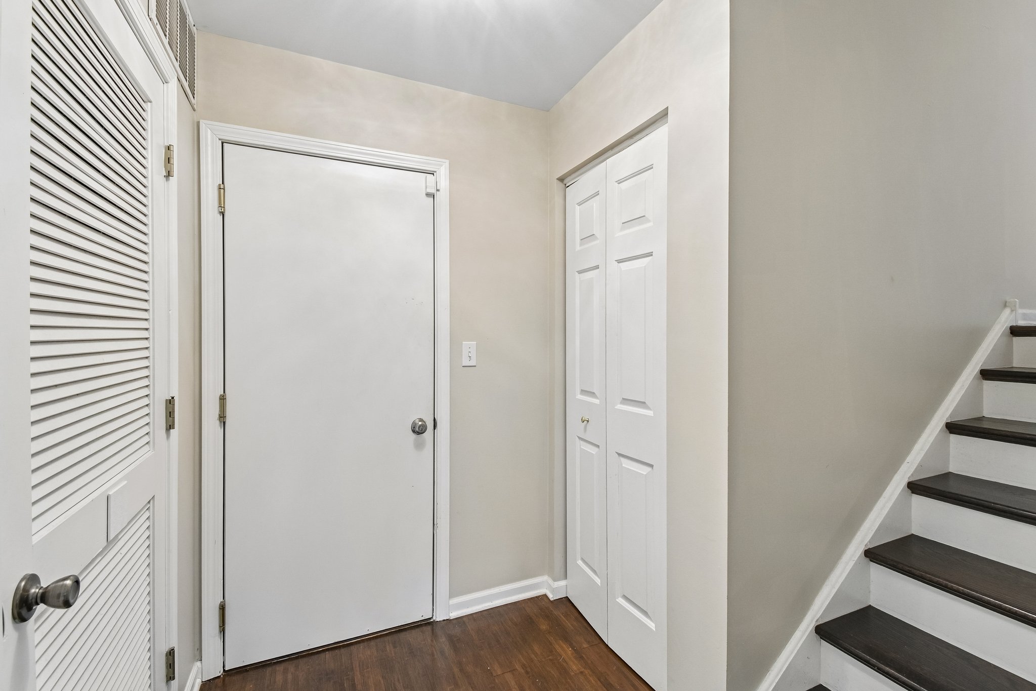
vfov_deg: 77.3
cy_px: 346
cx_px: 518
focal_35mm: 15
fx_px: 432
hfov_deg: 100.4
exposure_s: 1/10
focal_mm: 10
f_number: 8
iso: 400
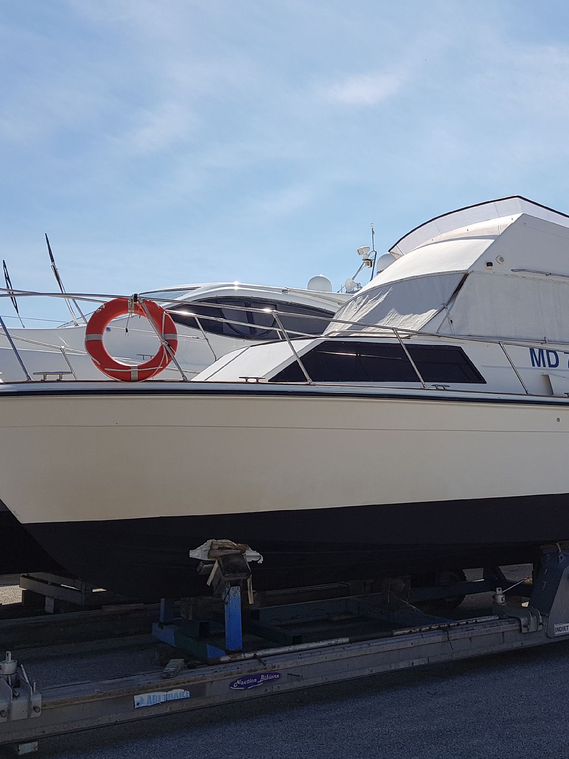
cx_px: 368
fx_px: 767
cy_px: 377
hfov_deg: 40.3
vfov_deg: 52.6
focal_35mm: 35
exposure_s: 1/3232
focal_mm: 4.3
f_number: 1.7
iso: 40
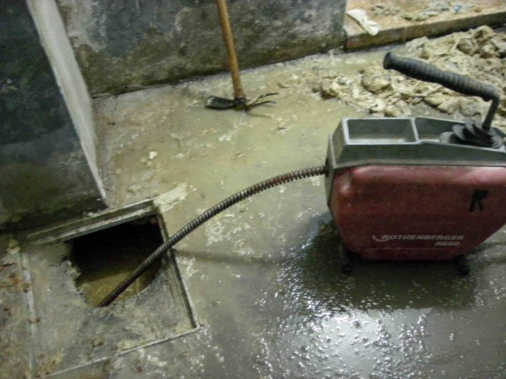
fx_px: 512
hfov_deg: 52.6
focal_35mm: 35
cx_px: 253
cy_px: 190
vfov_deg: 40.7
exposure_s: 1/6.1
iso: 800
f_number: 2.8
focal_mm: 5.7
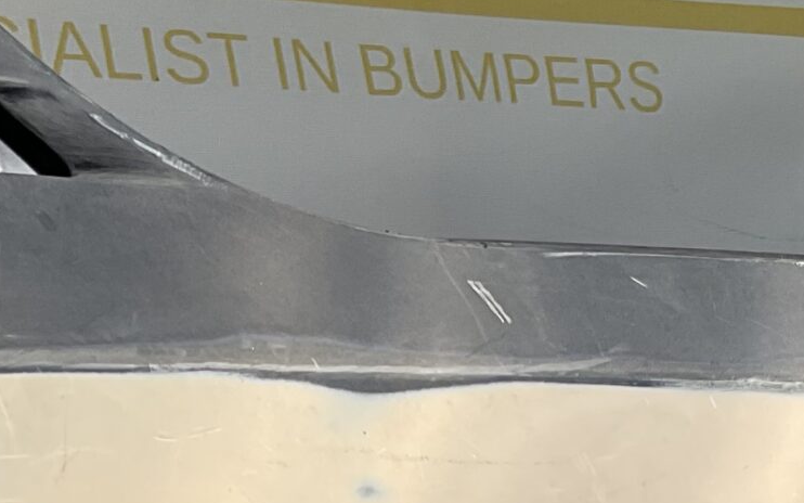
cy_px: 953
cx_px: 630
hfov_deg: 19.5
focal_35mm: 106
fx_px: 2323
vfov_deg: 11.3
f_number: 1.8
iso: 16
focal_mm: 3
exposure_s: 1/869
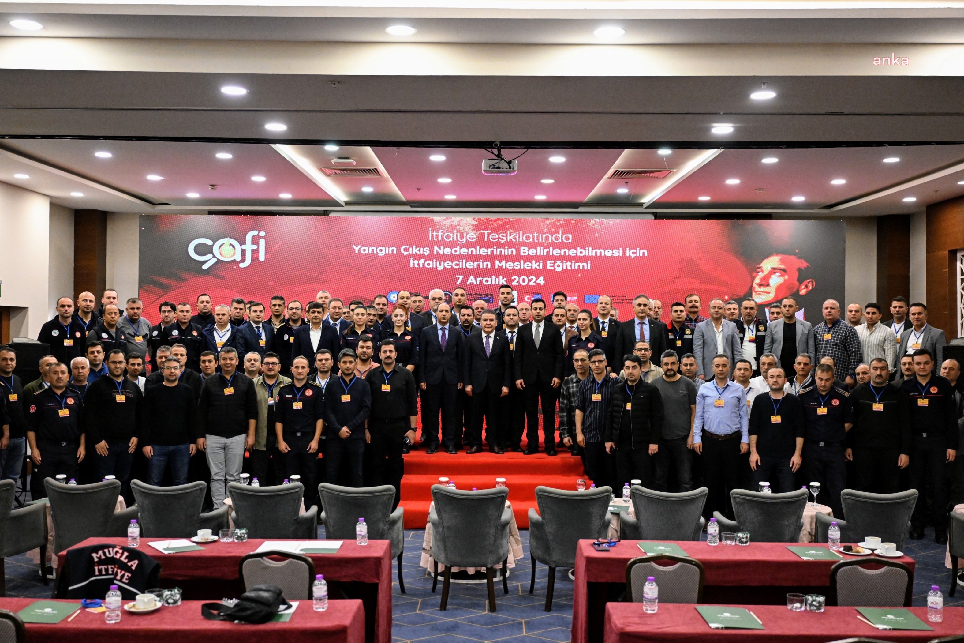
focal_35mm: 36
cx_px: 482
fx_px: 964
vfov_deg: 36.9
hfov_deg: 53.1
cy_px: 322
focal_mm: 36
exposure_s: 1/323
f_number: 3.2
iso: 5000
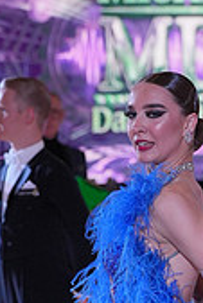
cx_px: 123
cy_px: 414
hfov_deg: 5.0
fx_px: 2313
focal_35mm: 274
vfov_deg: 7.4
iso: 2000
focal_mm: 80
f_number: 4
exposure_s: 1/400
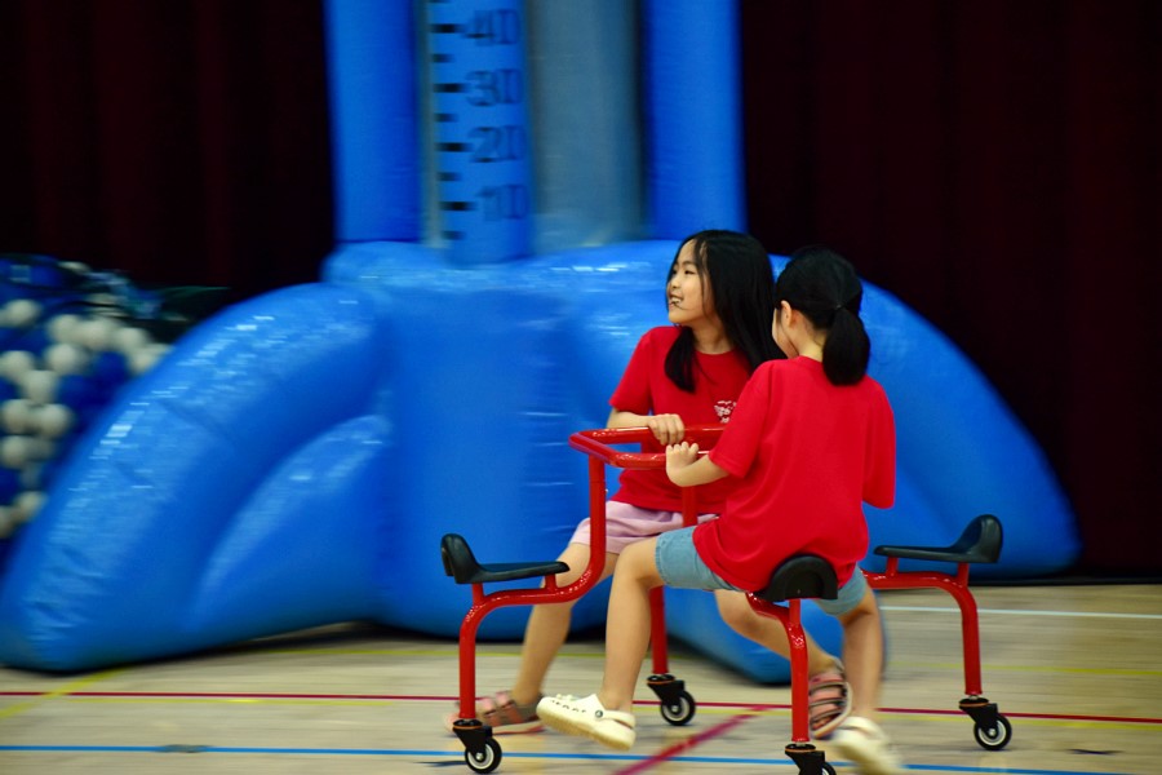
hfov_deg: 9.1
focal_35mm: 225
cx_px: 581
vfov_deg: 6.1
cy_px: 388
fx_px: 7262
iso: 800
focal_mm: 150
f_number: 6
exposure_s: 1/50
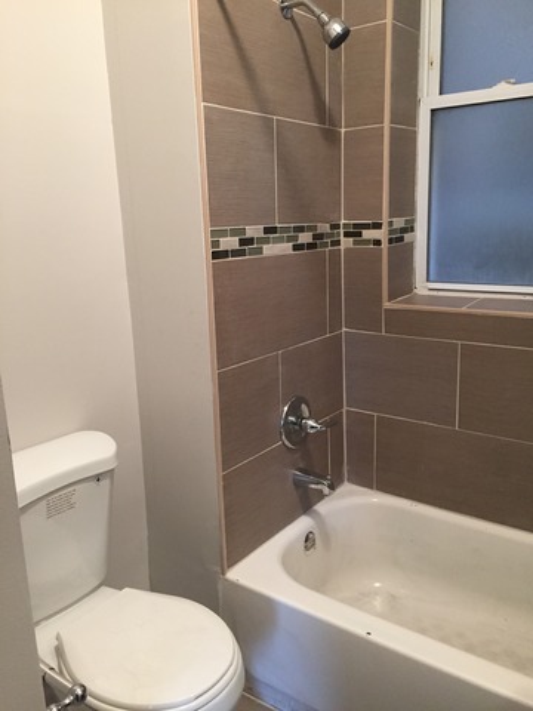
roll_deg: +1.7
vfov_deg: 61.7
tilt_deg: -12.9
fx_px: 595
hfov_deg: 48.2
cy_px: 356
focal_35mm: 29
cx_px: 266
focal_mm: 4.15
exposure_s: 1/30
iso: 200
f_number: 2.2
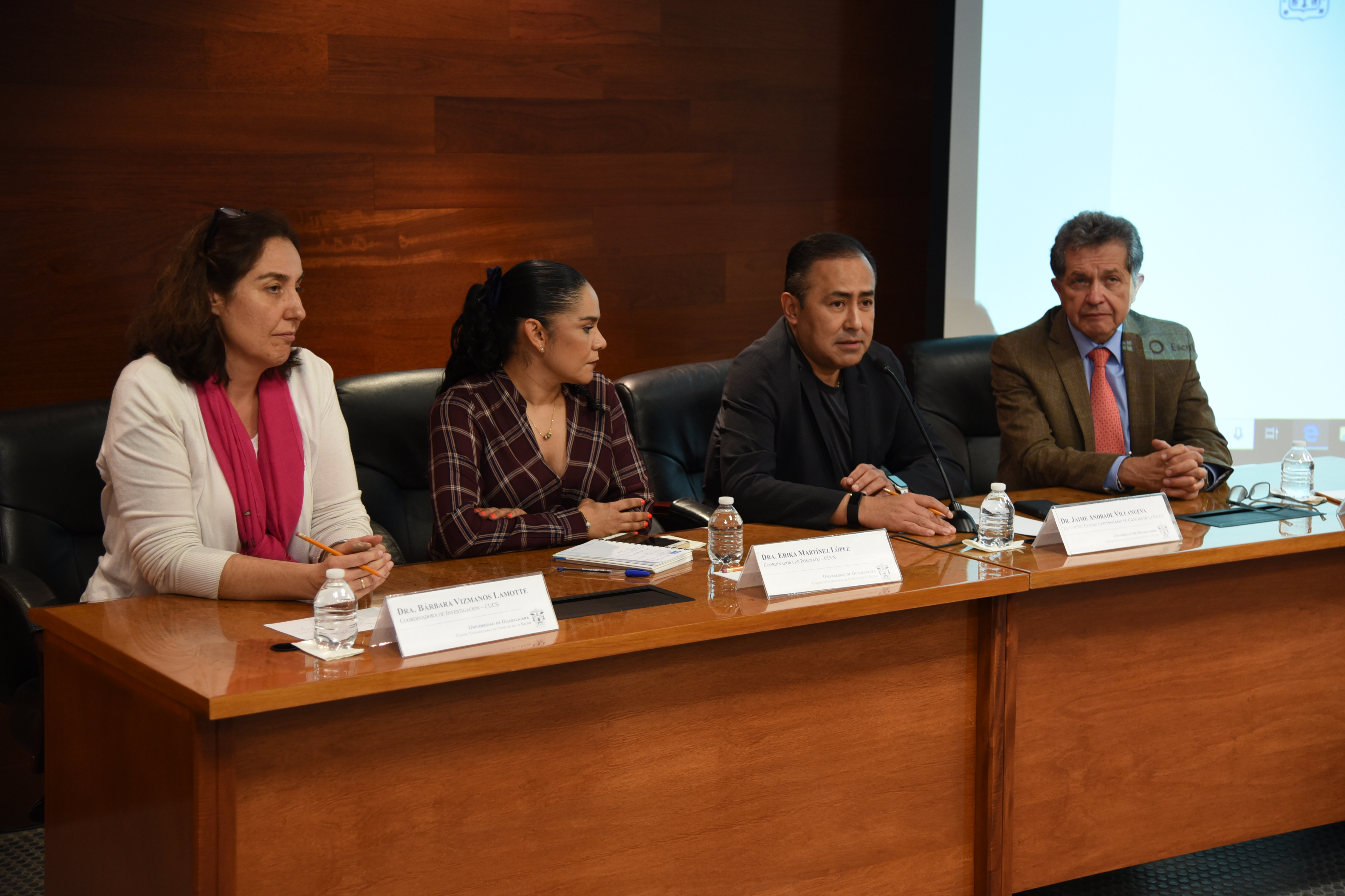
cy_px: 448
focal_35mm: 62
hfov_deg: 32.4
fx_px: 2316
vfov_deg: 21.9
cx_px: 672
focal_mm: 62
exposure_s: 1/25
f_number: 4
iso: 800
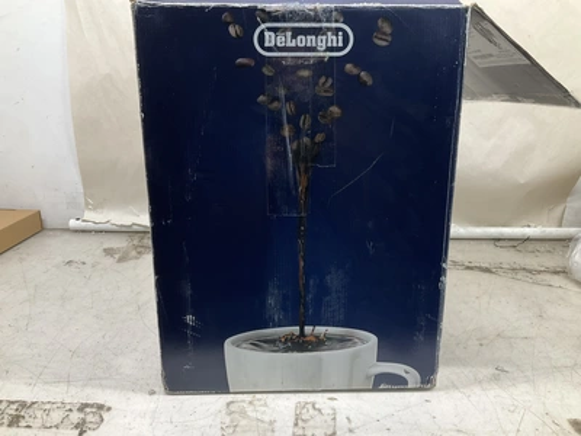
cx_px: 290
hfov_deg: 61.7
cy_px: 218
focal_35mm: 29
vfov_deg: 48.2
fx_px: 487
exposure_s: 1/60
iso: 40
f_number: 1.8
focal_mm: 3
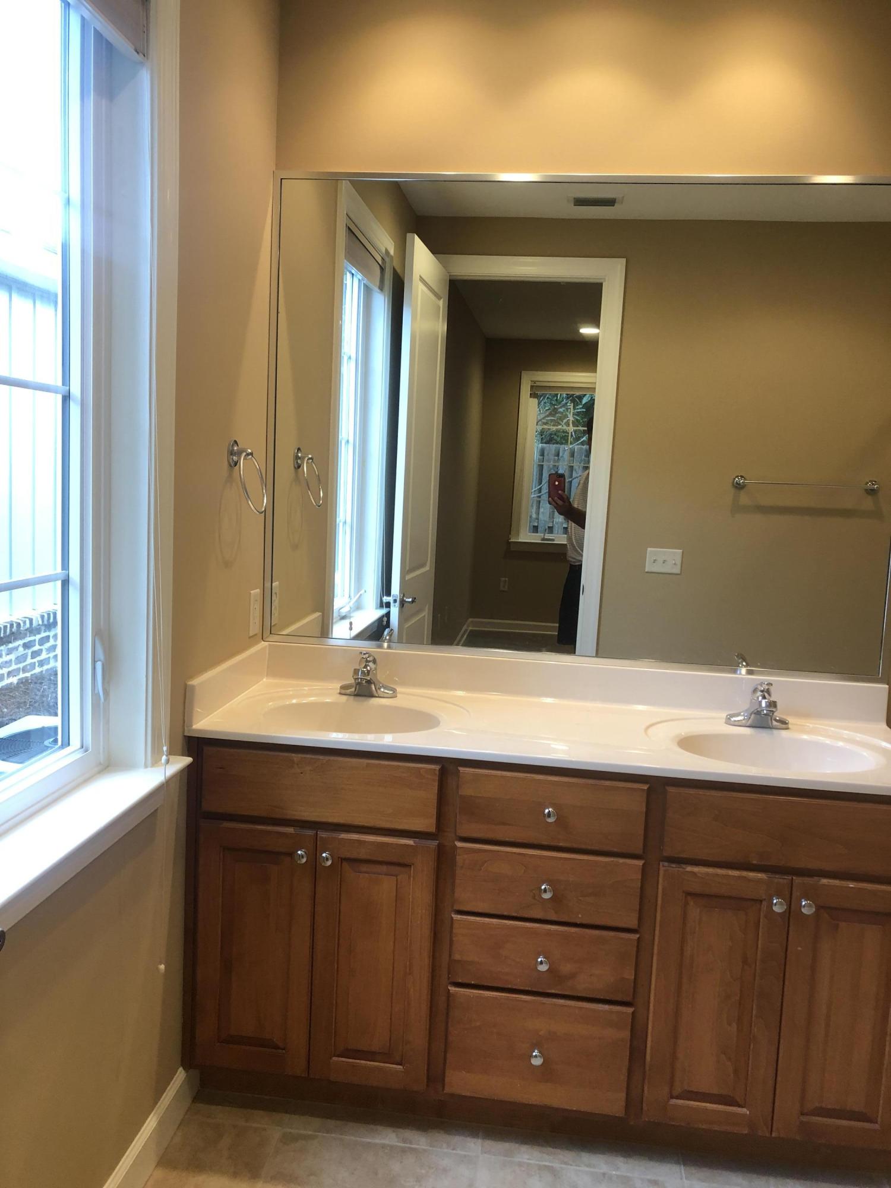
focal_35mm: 28
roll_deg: -1.2
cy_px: 594
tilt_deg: -5.9
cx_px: 446
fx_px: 961
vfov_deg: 63.4
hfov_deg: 49.7
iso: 40
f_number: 1.8
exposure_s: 1/24
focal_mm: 3.99
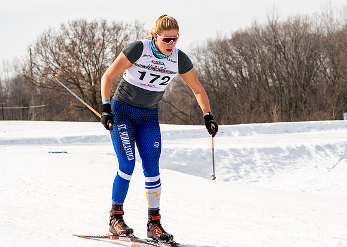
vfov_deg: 10.7
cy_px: 124
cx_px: 184
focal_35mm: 134
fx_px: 1316
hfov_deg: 15.0
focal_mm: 85
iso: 400
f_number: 5.6
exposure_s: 1/2000
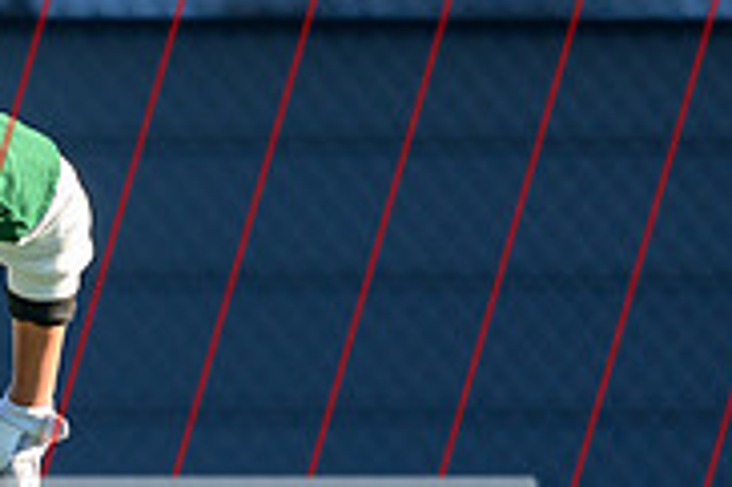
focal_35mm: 992
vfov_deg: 1.4
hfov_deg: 2.1
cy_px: 734
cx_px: -452
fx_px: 20152
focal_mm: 200
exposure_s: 1/1250
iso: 220
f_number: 2.8
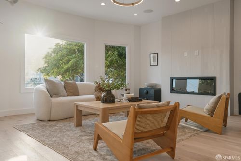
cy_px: 80
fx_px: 201
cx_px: 120
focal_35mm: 30
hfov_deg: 61.9
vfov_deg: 43.6
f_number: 5
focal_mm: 30
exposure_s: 1/400
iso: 640
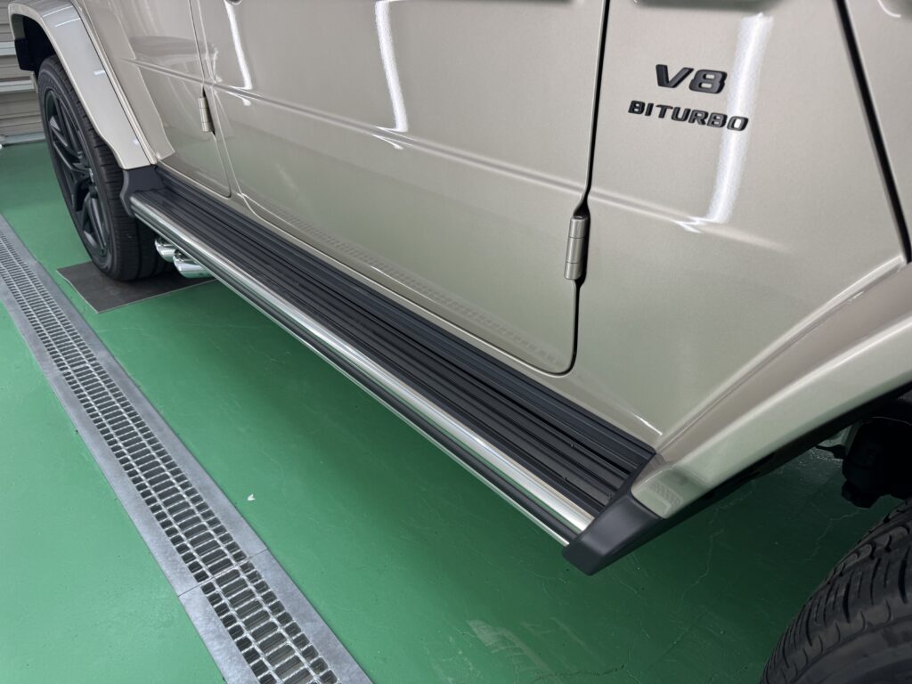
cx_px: 456
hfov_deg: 71.6
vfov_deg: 56.8
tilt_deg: -28.7
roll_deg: +0.8
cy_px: 342
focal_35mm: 24
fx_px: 632
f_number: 1.78
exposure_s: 1/142
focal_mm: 6.76
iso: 64
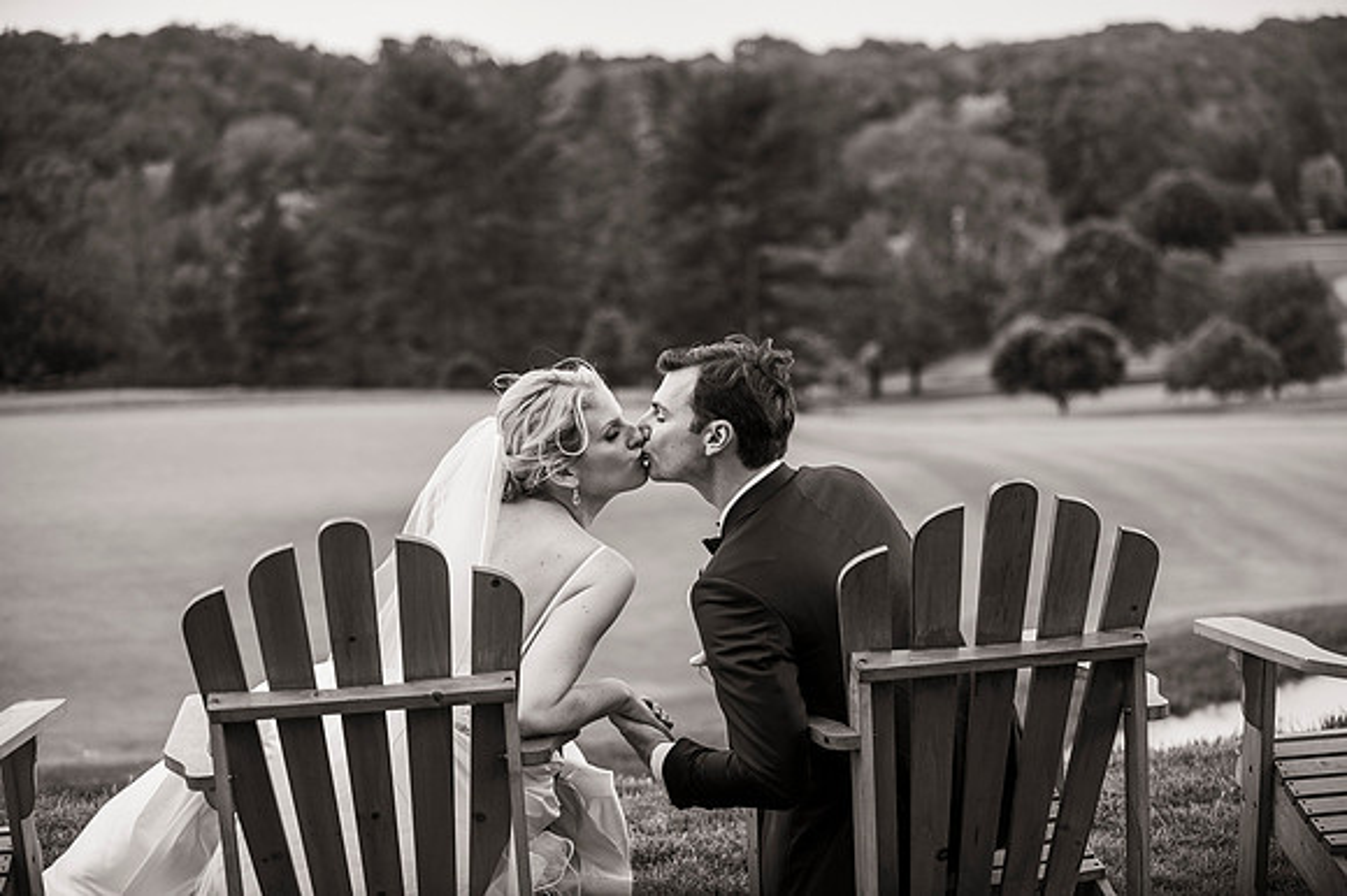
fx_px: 2618
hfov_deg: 28.9
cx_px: 674
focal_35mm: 70
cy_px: 448
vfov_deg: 19.4
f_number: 2.8
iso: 640
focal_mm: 70
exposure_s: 1/640
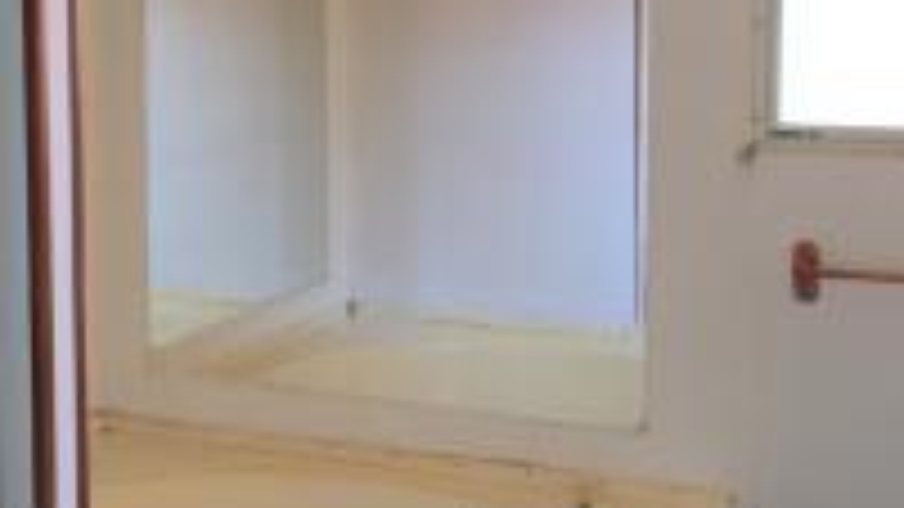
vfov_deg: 13.3
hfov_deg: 23.4
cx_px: 355
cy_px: 187
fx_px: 2181
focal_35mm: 91
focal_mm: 4.15
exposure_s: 1/30
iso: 64
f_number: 2.2
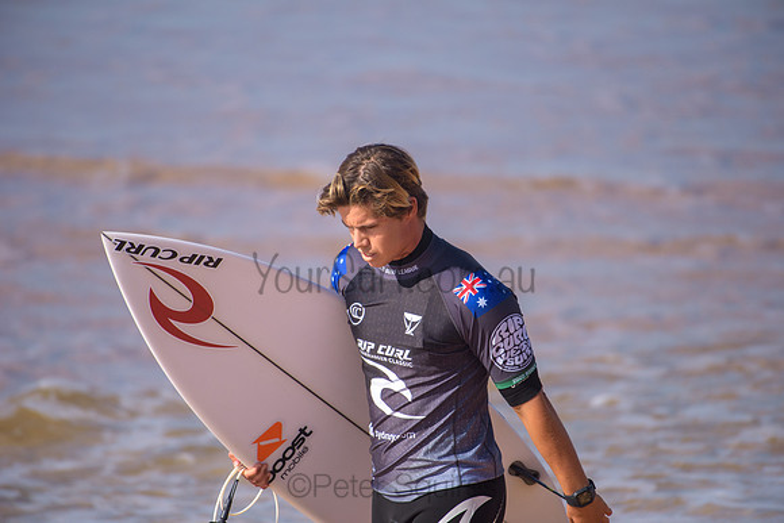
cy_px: 262
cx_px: 392
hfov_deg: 4.1
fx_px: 10891
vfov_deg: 2.8
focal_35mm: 500
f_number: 5.6
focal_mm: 500
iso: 400
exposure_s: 1/2500
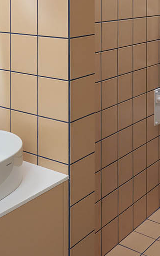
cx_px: 112
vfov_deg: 30.5
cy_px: -16
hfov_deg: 21.2
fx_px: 425
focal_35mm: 61
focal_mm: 16.5
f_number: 11
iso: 320
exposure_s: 1/15
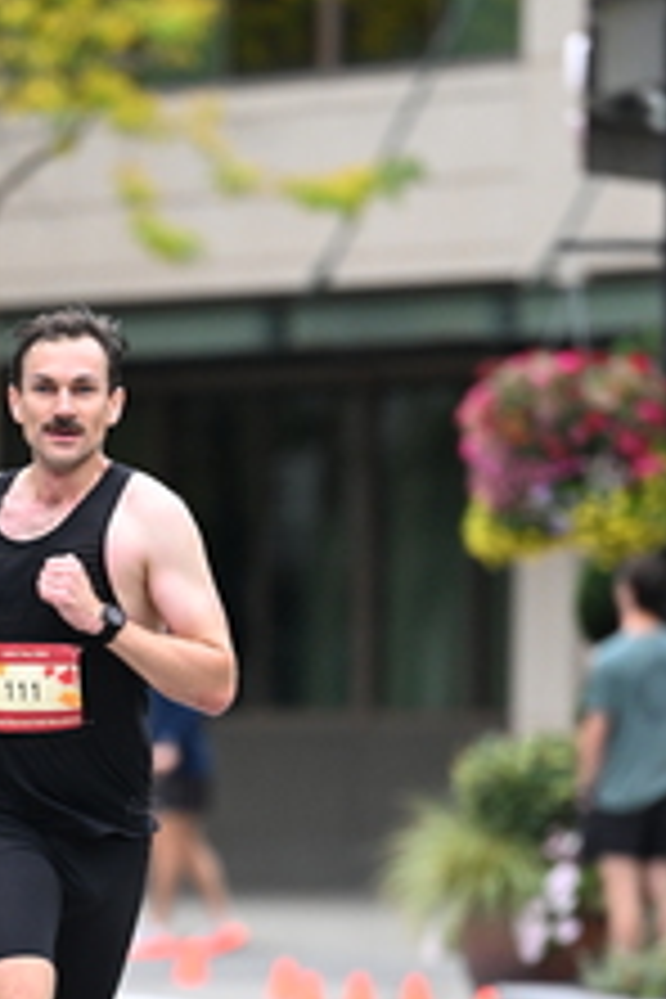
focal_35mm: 496
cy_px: 716
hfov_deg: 2.8
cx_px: 169
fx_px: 13763
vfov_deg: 4.2
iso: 1600
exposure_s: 1/800
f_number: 2.8
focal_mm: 200
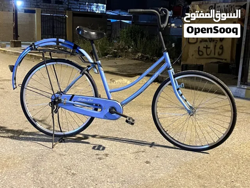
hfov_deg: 67.3
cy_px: 94
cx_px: 125
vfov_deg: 53.1
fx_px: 188
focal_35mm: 26
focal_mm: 5.7
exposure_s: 1/34
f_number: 1.5
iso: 500
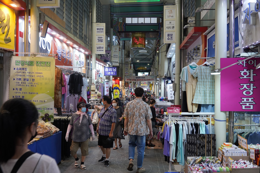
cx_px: 130
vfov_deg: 37.9
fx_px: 253
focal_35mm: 35
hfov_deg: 54.4
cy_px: 86
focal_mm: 35
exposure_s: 1/100
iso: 800
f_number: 5.6
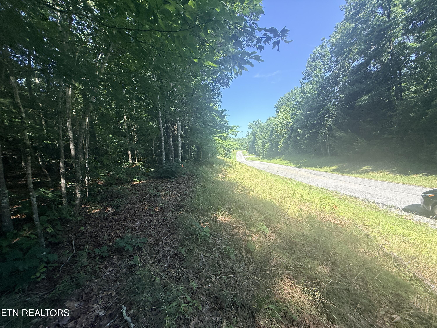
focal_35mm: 14
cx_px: 218
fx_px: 177
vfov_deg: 85.7
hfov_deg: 102.1
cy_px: 164
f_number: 2.2
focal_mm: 2.22
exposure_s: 1/540
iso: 64
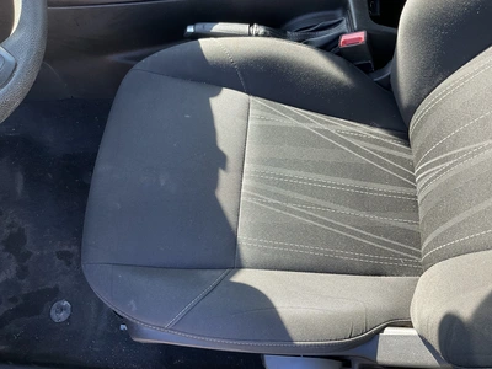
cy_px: 184
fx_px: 412
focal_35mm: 29
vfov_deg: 48.2
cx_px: 246
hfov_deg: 61.7
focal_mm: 3
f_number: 1.8
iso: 40
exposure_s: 1/122
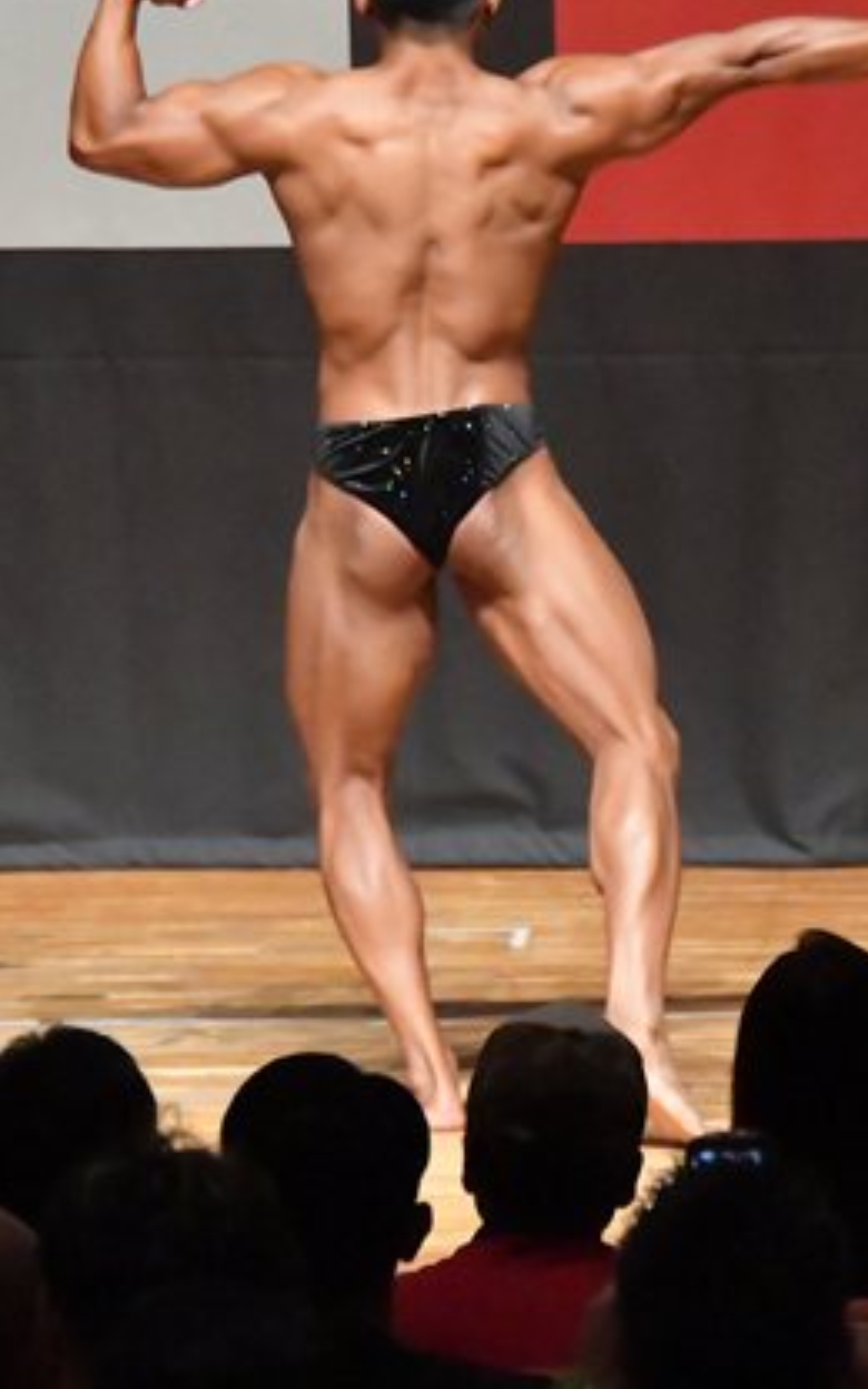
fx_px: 17259
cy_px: 571
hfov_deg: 2.9
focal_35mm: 456
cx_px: 586
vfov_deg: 4.6
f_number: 5.6
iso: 16000
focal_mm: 160
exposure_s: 1/400
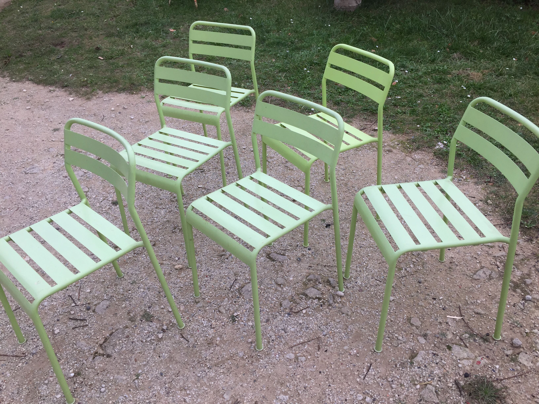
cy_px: 202
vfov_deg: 48.2
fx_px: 452
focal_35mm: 29
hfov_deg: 61.7
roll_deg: +2.0
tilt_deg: -37.0
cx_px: 270
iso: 32
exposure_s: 1/638
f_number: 2.2
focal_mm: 4.15
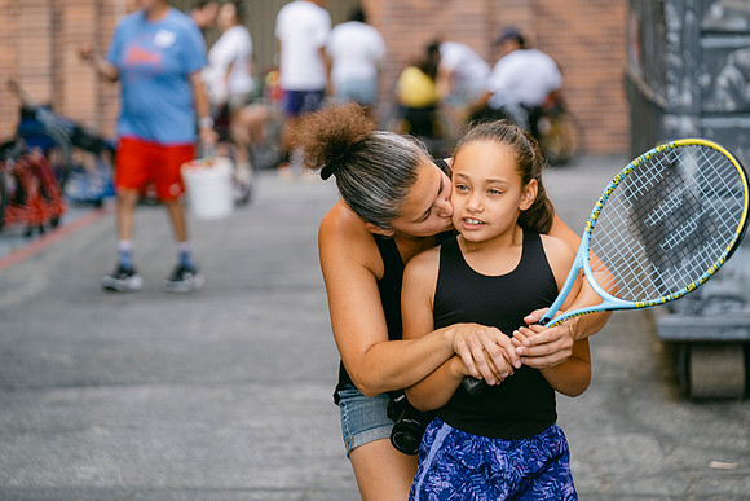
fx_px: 3119
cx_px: 375
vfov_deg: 9.2
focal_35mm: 150
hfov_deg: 13.7
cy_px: 250
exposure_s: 1/125
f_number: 2.8
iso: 160
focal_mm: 98.2
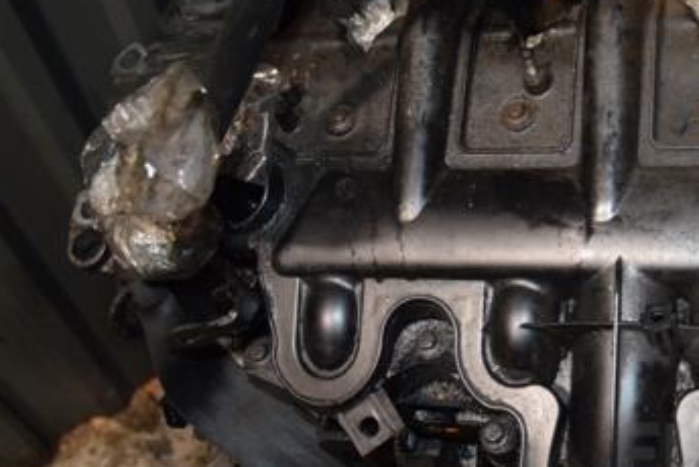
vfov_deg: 24.7
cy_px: 183
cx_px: 581
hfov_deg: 34.9
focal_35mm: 55
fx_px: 1066
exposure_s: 1/60
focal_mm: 21
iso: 800
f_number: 5
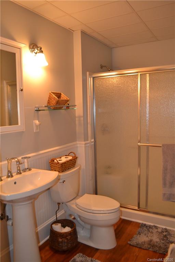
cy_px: 131
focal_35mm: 27
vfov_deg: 67.4
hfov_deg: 47.9
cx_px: 88
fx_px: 197
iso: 800
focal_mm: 18
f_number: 3.5
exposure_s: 1/60
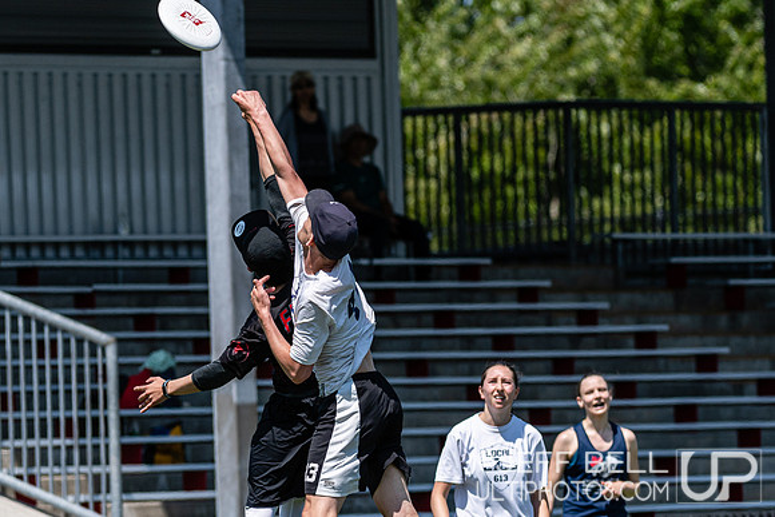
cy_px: 345
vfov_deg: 3.4
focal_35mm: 407
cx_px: 427
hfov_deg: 5.1
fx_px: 8772
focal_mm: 200
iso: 200
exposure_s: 1/2500
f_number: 4
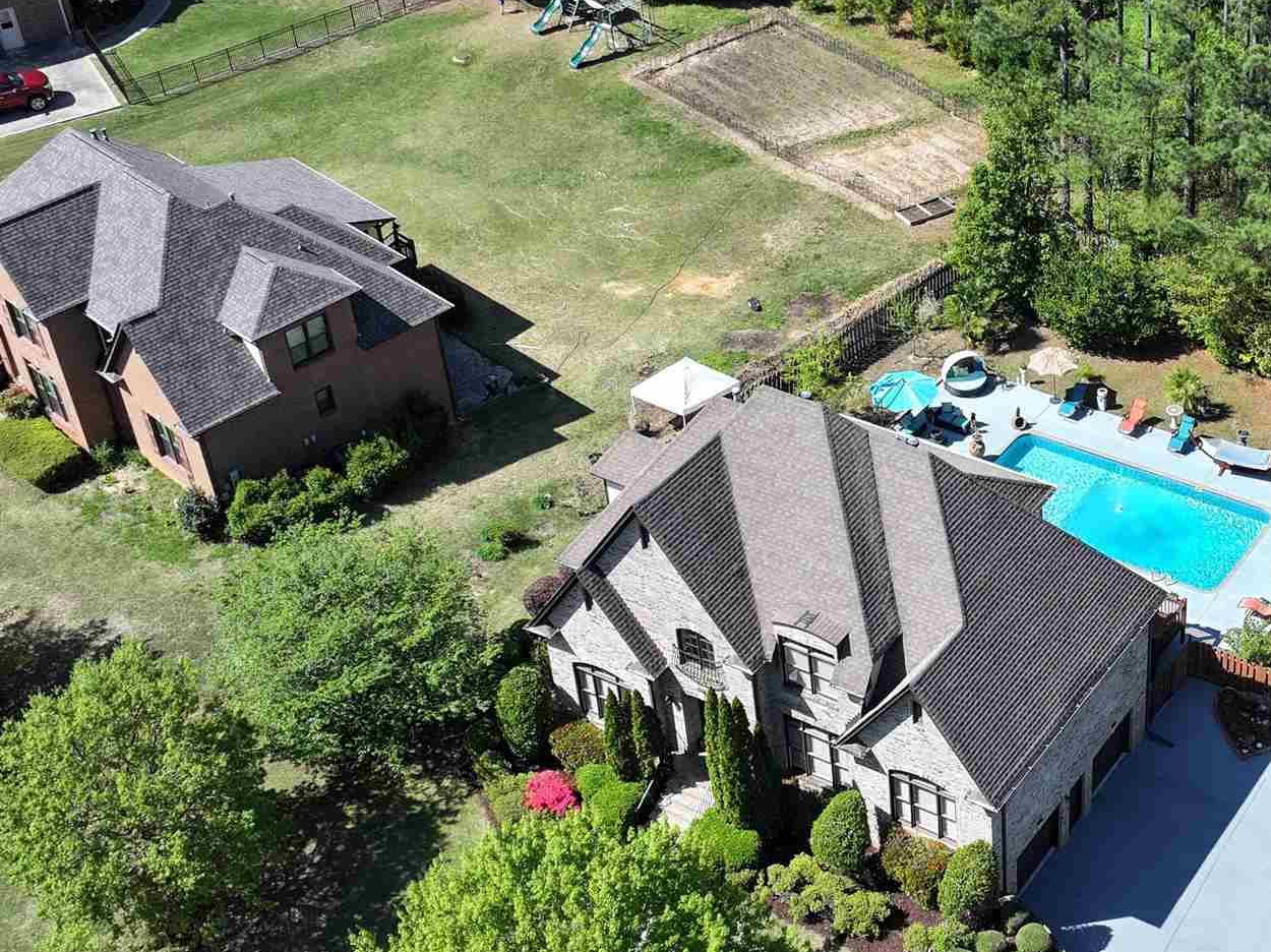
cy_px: 575
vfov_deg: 24.7
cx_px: 1057
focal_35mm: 59
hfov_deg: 31.7
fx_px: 2165
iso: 120
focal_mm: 12.29
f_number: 2.8
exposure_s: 1/1250
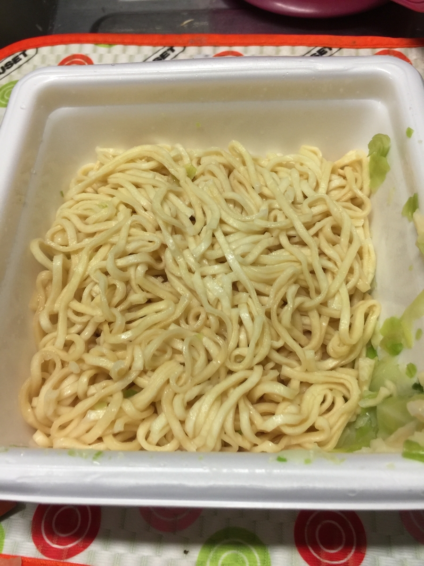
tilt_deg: -60.7
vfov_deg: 61.7
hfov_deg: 48.2
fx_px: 474
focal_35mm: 29
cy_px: 283
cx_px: 212
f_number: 2.2
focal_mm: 4.15
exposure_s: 1/30
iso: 40
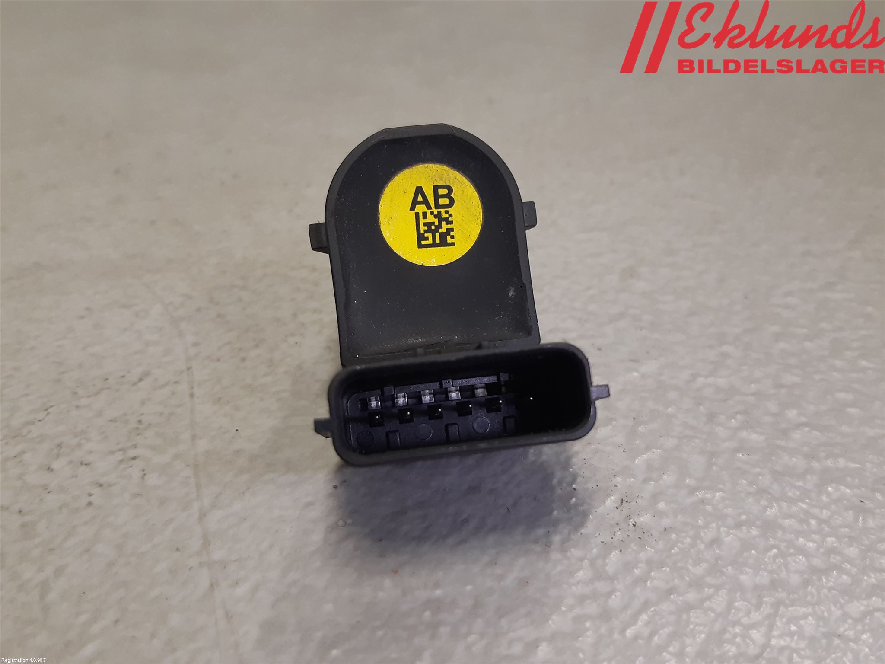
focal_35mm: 26
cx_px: 442
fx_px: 665
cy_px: 332
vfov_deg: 53.1
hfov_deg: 67.3
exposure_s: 1/50
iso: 125
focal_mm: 3.93
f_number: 1.7
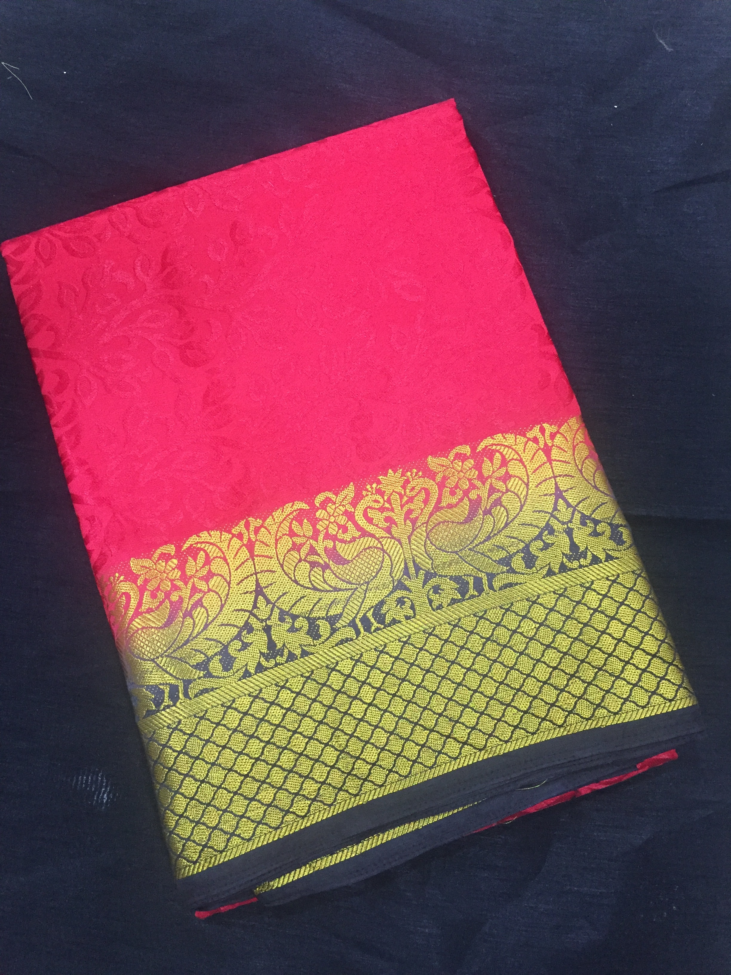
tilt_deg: -85.8
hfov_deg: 48.2
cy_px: 488
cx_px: 366
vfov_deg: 61.7
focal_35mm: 29
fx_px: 817
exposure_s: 1/33
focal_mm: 4.15
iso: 250
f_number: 2.2
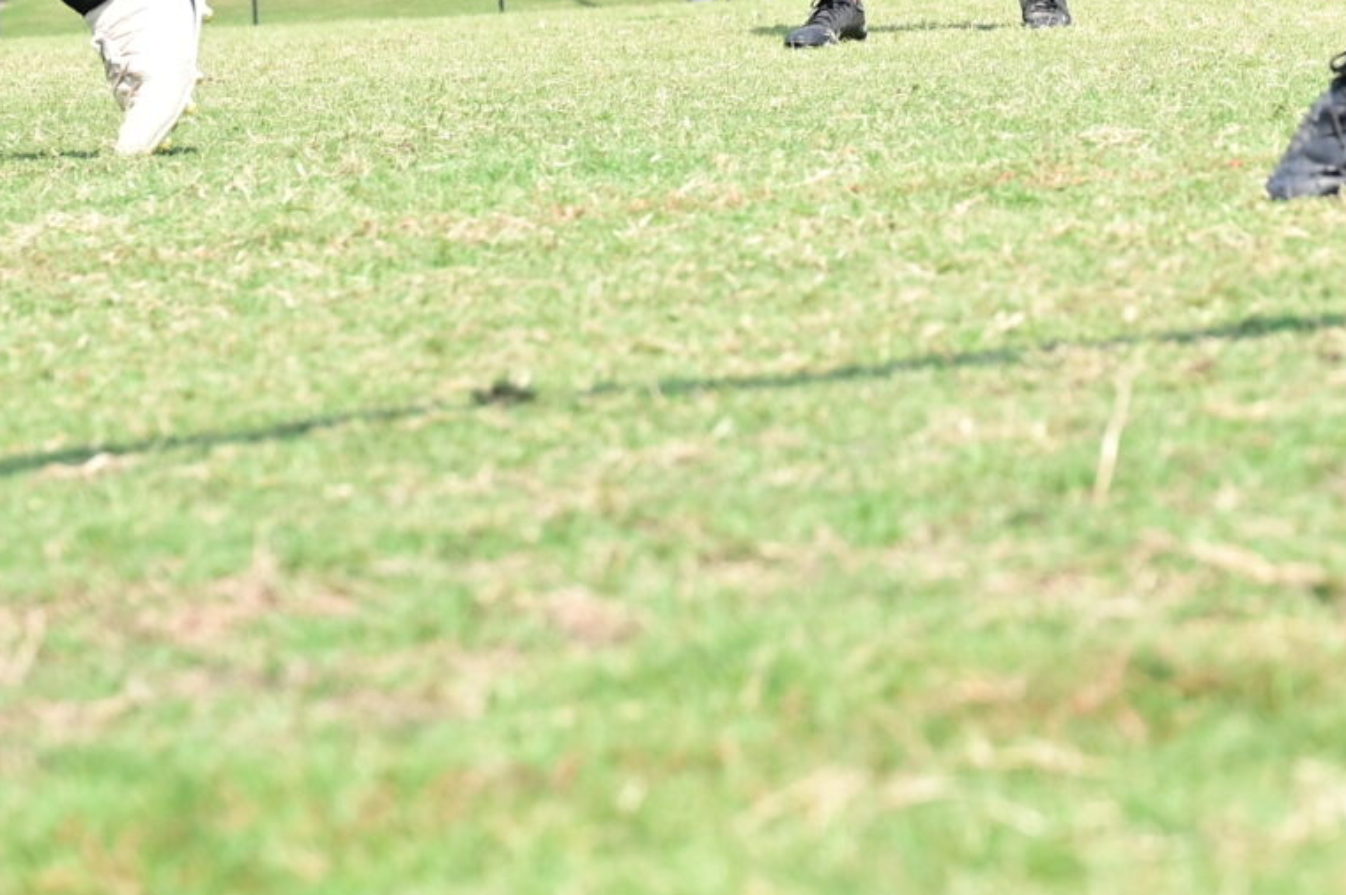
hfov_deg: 13.5
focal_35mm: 148
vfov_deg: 9.1
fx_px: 5529
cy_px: -303
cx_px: 1564
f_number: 5
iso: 500
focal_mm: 44
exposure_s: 1/1600
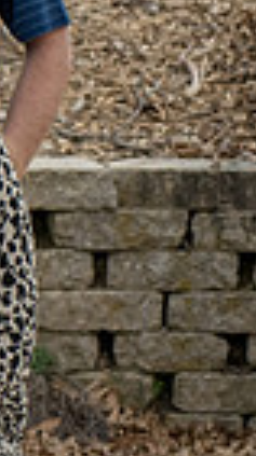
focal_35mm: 345
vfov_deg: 6.3
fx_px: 4176
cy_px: 76
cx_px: -632
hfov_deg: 3.4
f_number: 6.3
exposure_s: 1/640
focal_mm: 80
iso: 400
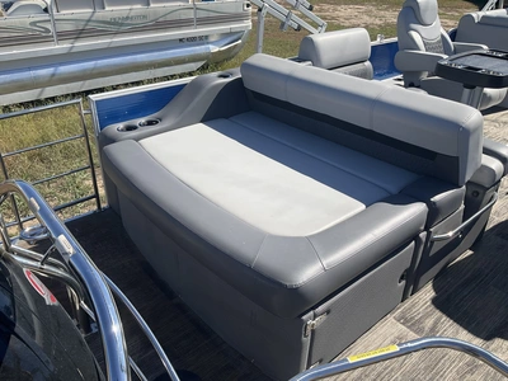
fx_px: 426
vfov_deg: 48.2
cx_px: 254
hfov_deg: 61.7
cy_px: 190
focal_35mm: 29
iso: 25
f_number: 1.8
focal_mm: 3
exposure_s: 1/1577
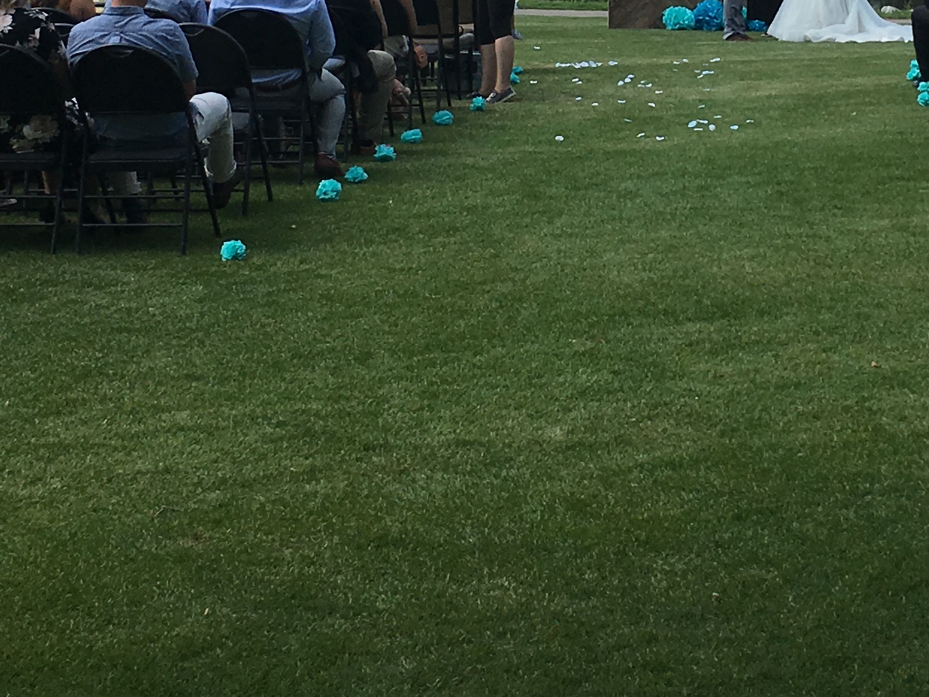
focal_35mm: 94
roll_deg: +0.3
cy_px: 50
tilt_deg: -4.5
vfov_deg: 15.5
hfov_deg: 20.5
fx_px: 2523
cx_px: 809
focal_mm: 4.15
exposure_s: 1/1374
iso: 25
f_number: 2.2
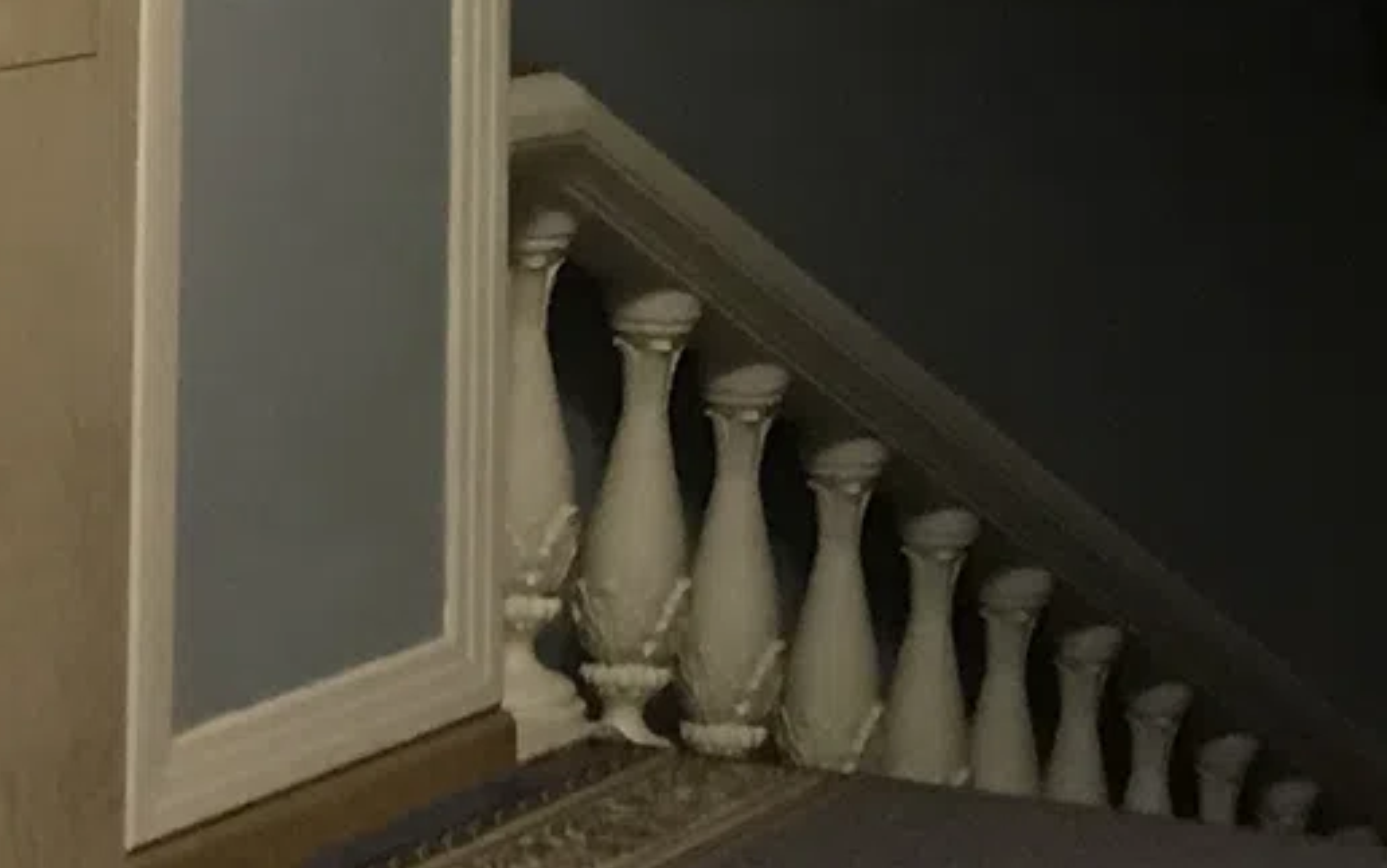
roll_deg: -2.6
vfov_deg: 9.3
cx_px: 925
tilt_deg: -2.7
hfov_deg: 15.1
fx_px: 5219
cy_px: -325
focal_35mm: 138
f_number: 1.8
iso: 100
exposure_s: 1/17
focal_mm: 3.99
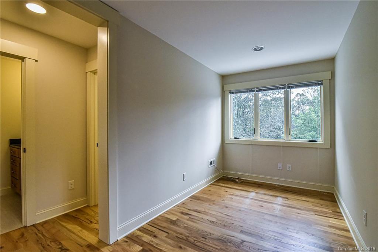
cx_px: 189
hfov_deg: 96.7
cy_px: 126
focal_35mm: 16
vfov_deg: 73.8
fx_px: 168
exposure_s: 1/250
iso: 4000
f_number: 16
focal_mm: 16
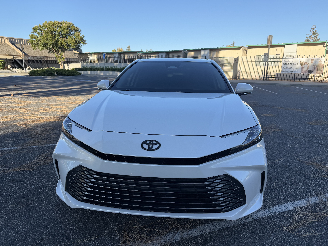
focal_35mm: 24
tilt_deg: -12.9
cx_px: 164
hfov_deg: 71.6
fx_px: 227
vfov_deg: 56.8
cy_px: 123
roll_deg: -0.8
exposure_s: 1/1901
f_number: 1.78
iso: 100
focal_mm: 6.76
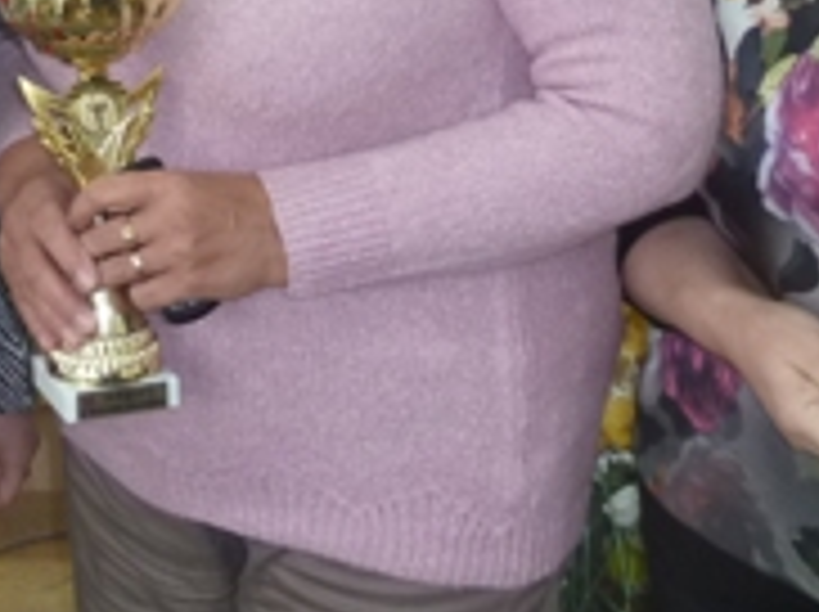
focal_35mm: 88
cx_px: 72
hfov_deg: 21.7
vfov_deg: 16.3
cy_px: -45
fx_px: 2079
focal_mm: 4.1
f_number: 3.3
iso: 200
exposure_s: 1/30
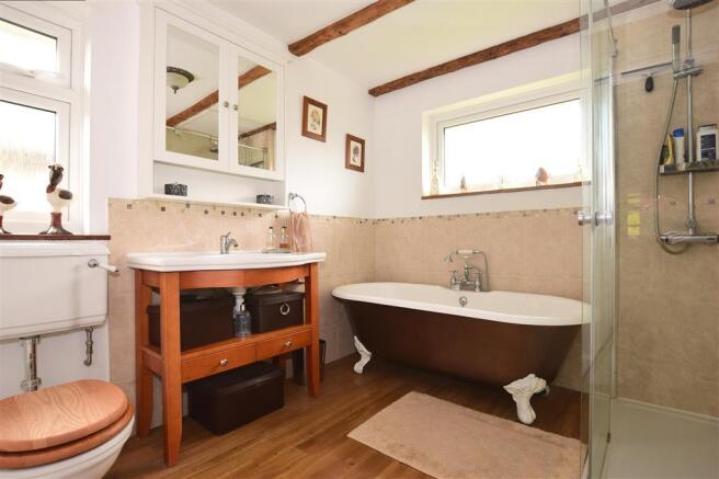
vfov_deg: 77.3
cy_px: 240
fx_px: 299
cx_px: 360
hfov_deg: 100.4
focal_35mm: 15
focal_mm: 10
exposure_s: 1/40
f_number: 5.6
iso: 400
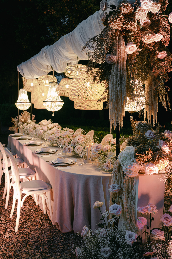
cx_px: 82
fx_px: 287
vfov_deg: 48.4
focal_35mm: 40
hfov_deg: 33.3
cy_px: 113
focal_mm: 35
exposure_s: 1/125
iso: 640
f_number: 2.8
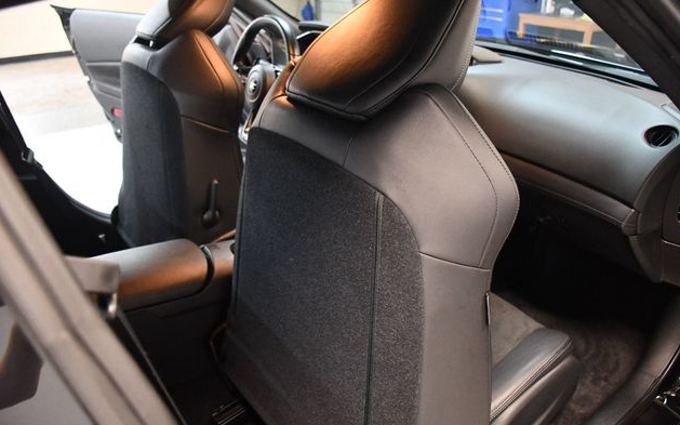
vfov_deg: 44.5
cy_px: 222
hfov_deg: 66.5
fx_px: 519
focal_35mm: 28
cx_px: 341
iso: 5600
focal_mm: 18
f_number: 3.5
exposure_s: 1/60
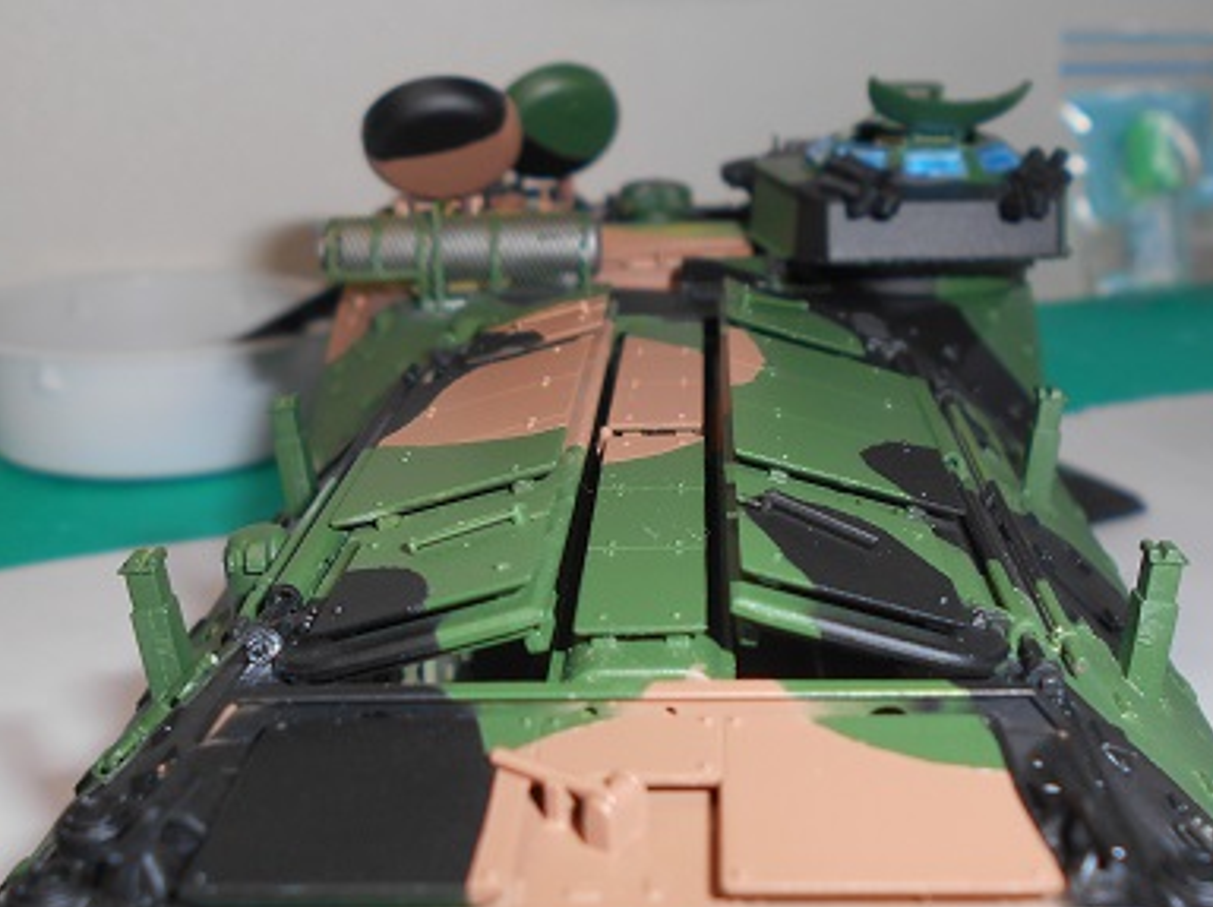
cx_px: 663
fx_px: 1505
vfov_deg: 33.4
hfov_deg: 43.9
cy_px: 534
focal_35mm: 43
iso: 80
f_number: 8.5
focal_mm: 5.1
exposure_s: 1/40
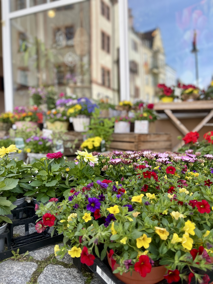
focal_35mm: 26
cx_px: 106
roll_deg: +1.2
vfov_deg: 67.3
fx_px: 213
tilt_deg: -2.1
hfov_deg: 53.1
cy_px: 142
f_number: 1.6
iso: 50
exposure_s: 1/514
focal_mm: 5.1
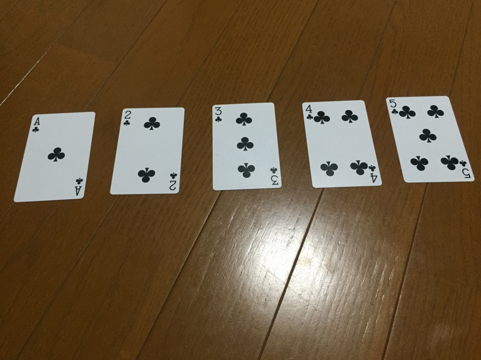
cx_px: 240
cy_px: 180
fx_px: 403
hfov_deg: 61.7
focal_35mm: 29
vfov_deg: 48.2
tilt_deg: -61.9
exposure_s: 1/30
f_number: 2.2
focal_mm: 4.15
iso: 200
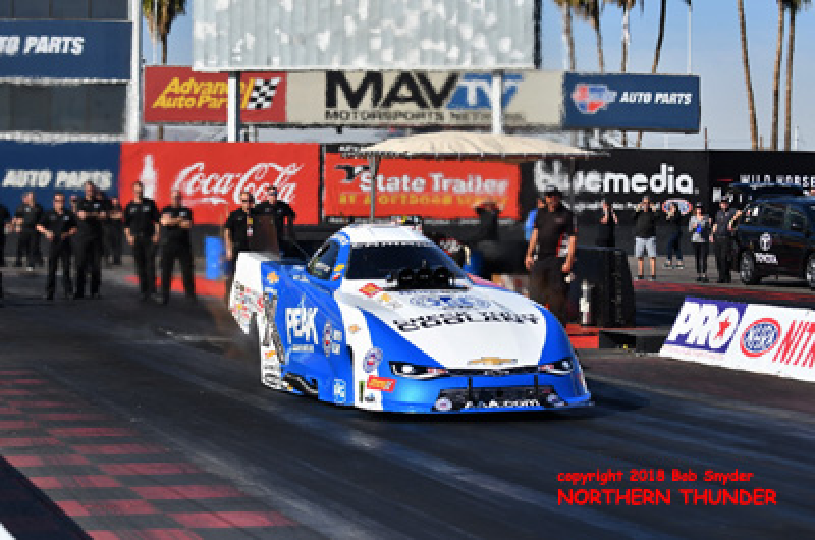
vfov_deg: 13.0
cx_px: 408
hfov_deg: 19.5
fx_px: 2372
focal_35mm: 105
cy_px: 270
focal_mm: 70
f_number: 6.3
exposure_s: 1/2500
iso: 160
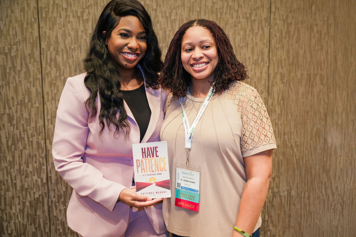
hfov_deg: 53.5
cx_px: 178
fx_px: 353
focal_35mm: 36
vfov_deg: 37.2
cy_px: 118
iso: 1000
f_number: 2.8
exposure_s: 1/50
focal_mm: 35.7
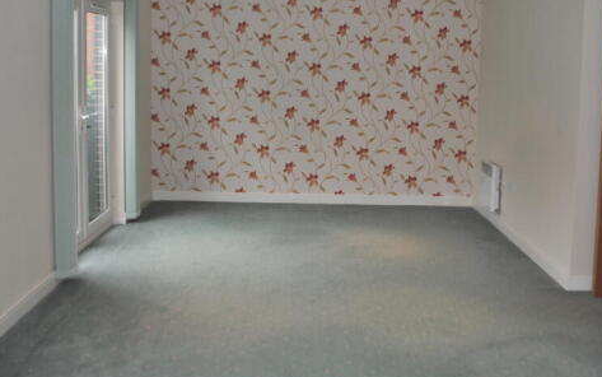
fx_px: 624
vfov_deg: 33.3
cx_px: 311
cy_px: 124
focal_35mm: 38
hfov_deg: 51.5
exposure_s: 1/60
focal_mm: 18
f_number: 3.5
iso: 100
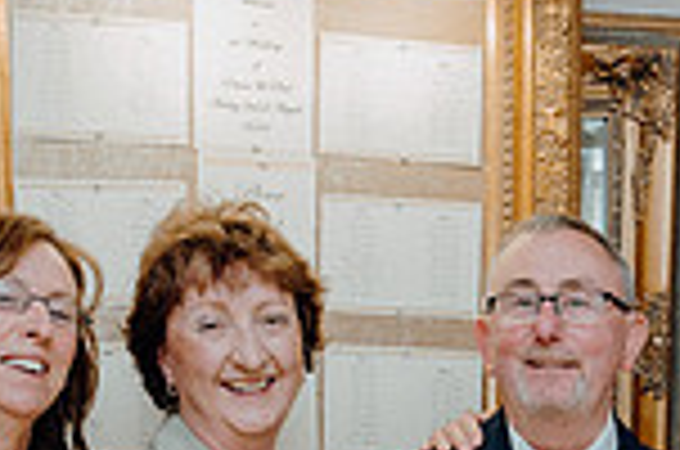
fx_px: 1960
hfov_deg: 19.5
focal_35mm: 104
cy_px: 767
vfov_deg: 12.2
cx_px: 549
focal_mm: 27
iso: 2500
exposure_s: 1/160
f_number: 3.5
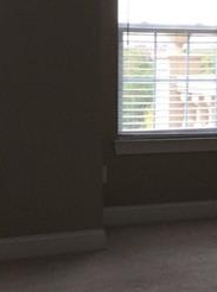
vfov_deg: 19.6
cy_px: 188
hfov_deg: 14.7
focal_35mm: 100
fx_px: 840
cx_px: 139
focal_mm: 3.3
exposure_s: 1/120
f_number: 2.4
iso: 32
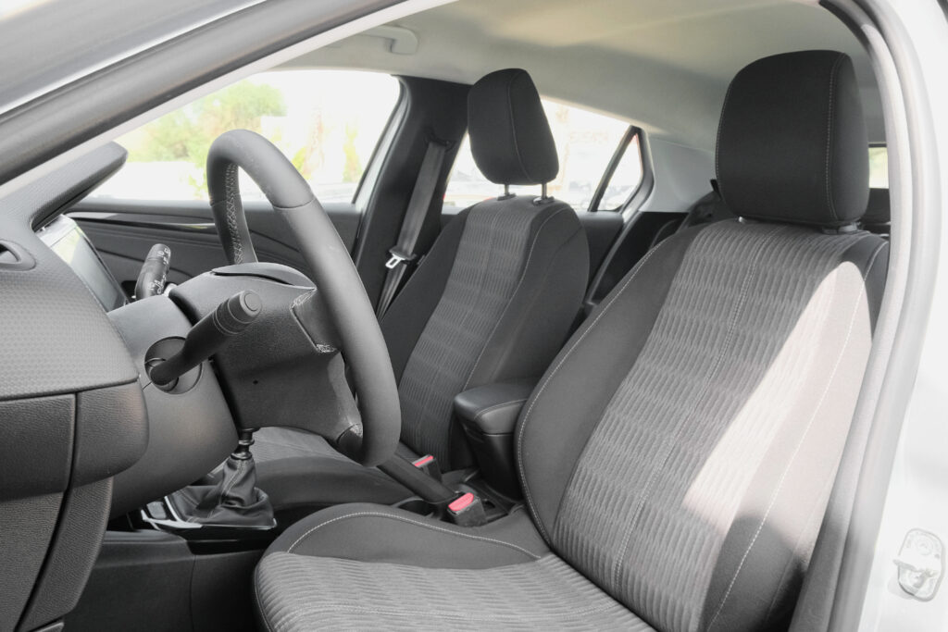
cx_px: 474
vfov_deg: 45.0
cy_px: 316
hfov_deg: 63.7
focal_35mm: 29
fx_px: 764
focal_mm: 19.2
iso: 2000
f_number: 7.1
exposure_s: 1/125
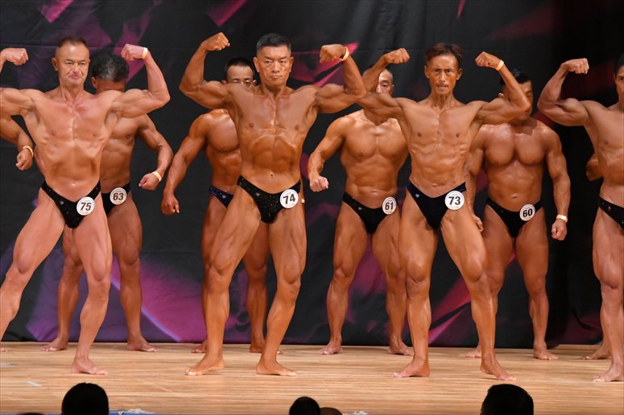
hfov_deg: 7.6
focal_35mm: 270
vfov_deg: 5.1
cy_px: 208
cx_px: 312
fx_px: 4678
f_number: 5.6
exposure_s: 1/400
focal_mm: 180
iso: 5600
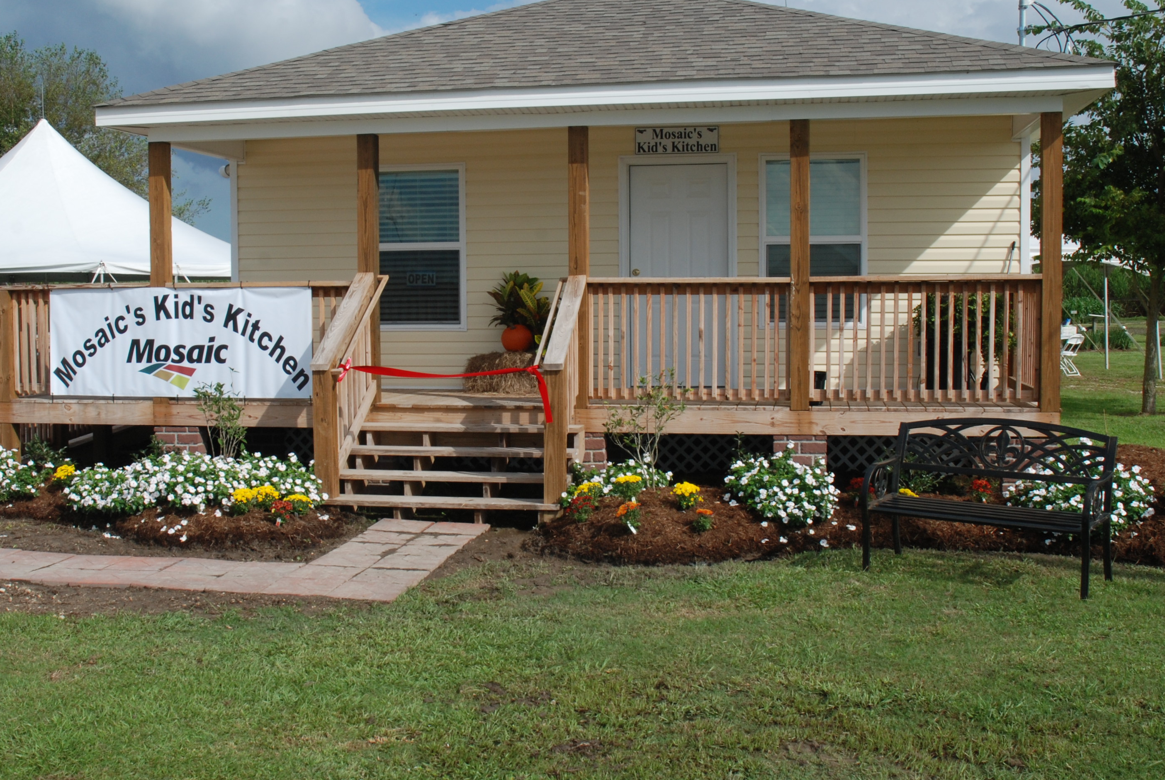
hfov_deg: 38.3
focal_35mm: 52
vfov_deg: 26.2
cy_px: 384
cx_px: 492
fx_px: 1675
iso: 200
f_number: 16
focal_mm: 25
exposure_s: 1/200
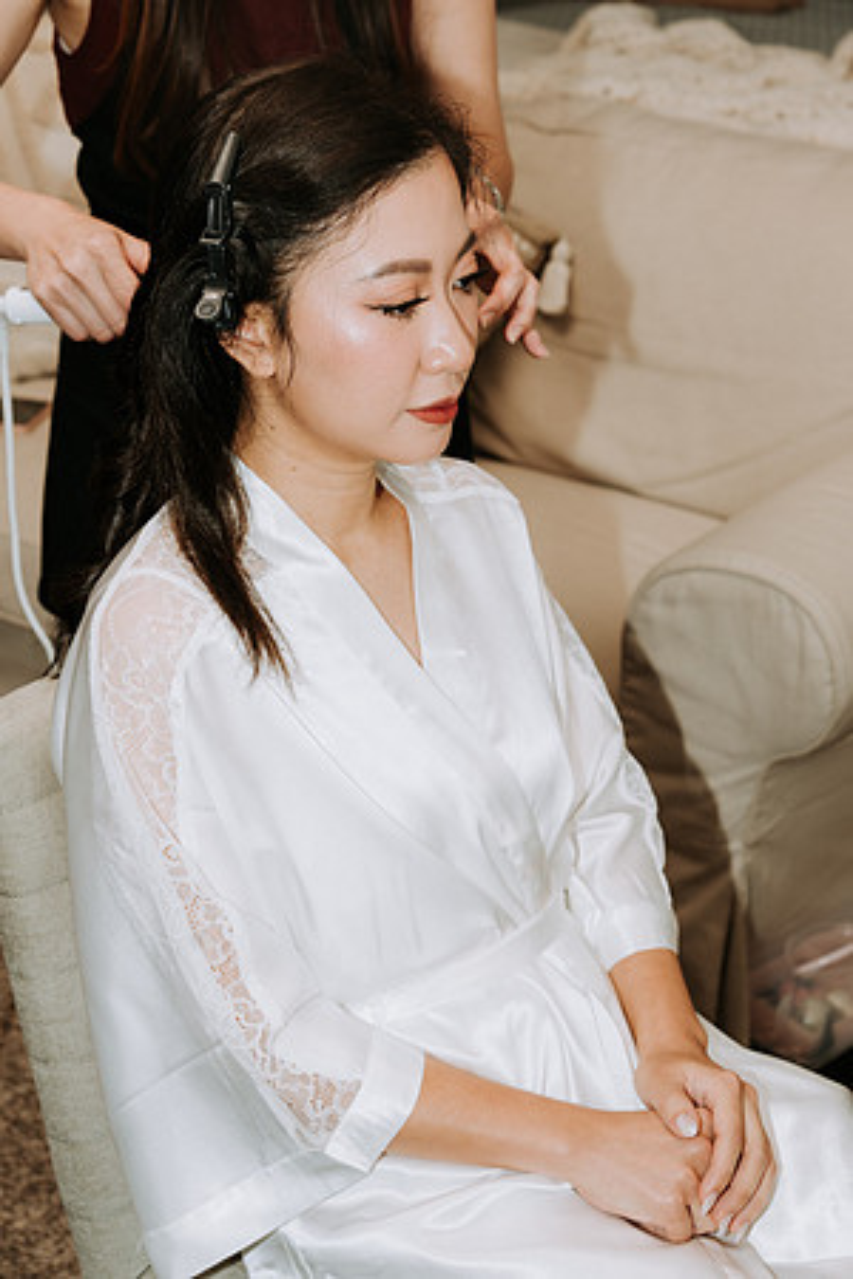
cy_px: 640
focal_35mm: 62
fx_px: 2193
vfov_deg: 32.5
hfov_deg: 22.0
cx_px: 426
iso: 100
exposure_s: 1/20
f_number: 6.3
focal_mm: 61.7
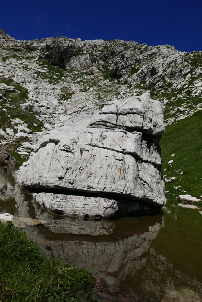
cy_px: 151
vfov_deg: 58.7
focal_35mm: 32
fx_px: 269
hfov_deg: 41.2
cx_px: 101
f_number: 5.6
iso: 200
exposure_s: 1/2000
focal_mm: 14.4
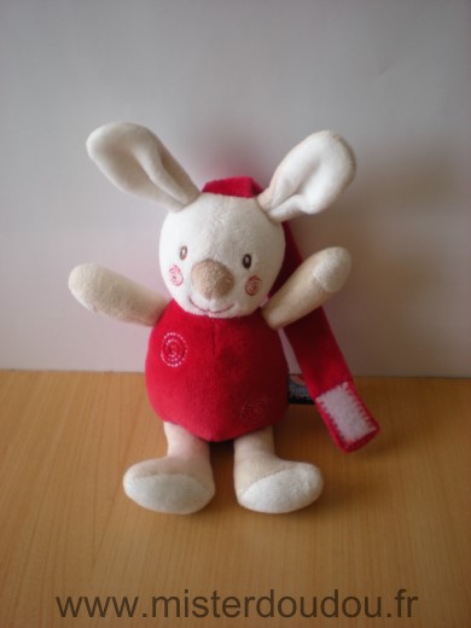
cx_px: 236
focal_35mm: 38
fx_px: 689
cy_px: 314
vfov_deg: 49.0
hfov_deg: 37.7
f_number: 3.1
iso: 75
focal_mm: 6.3
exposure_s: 1/64
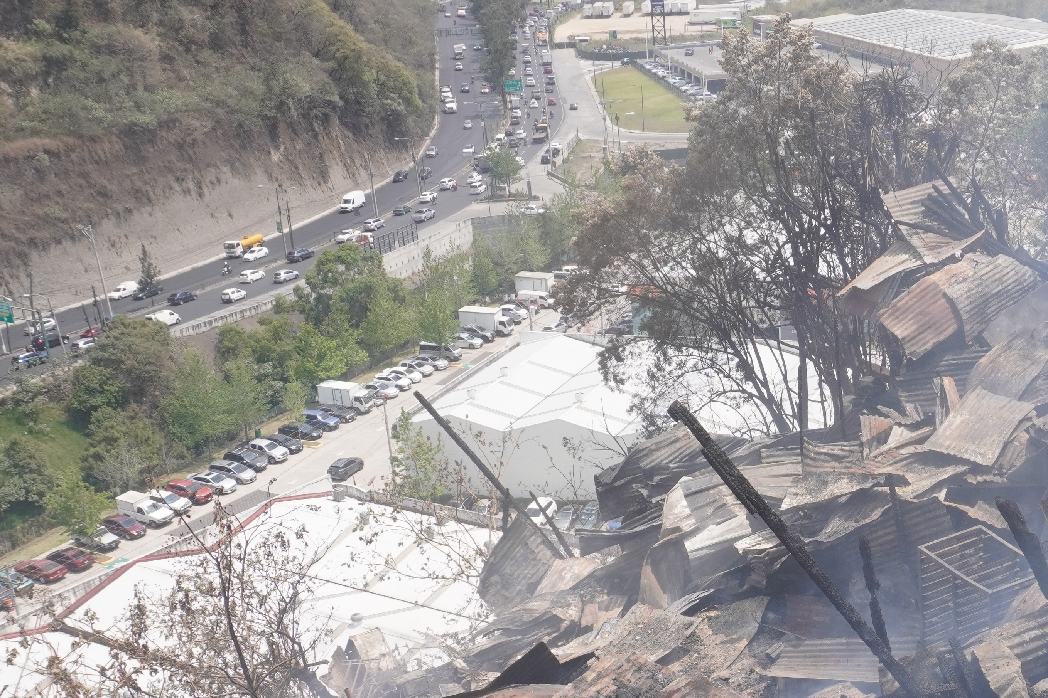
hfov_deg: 35.9
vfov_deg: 25.1
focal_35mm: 53
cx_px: 879
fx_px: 1543
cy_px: 550
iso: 250
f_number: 6.3
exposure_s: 1/800
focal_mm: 16
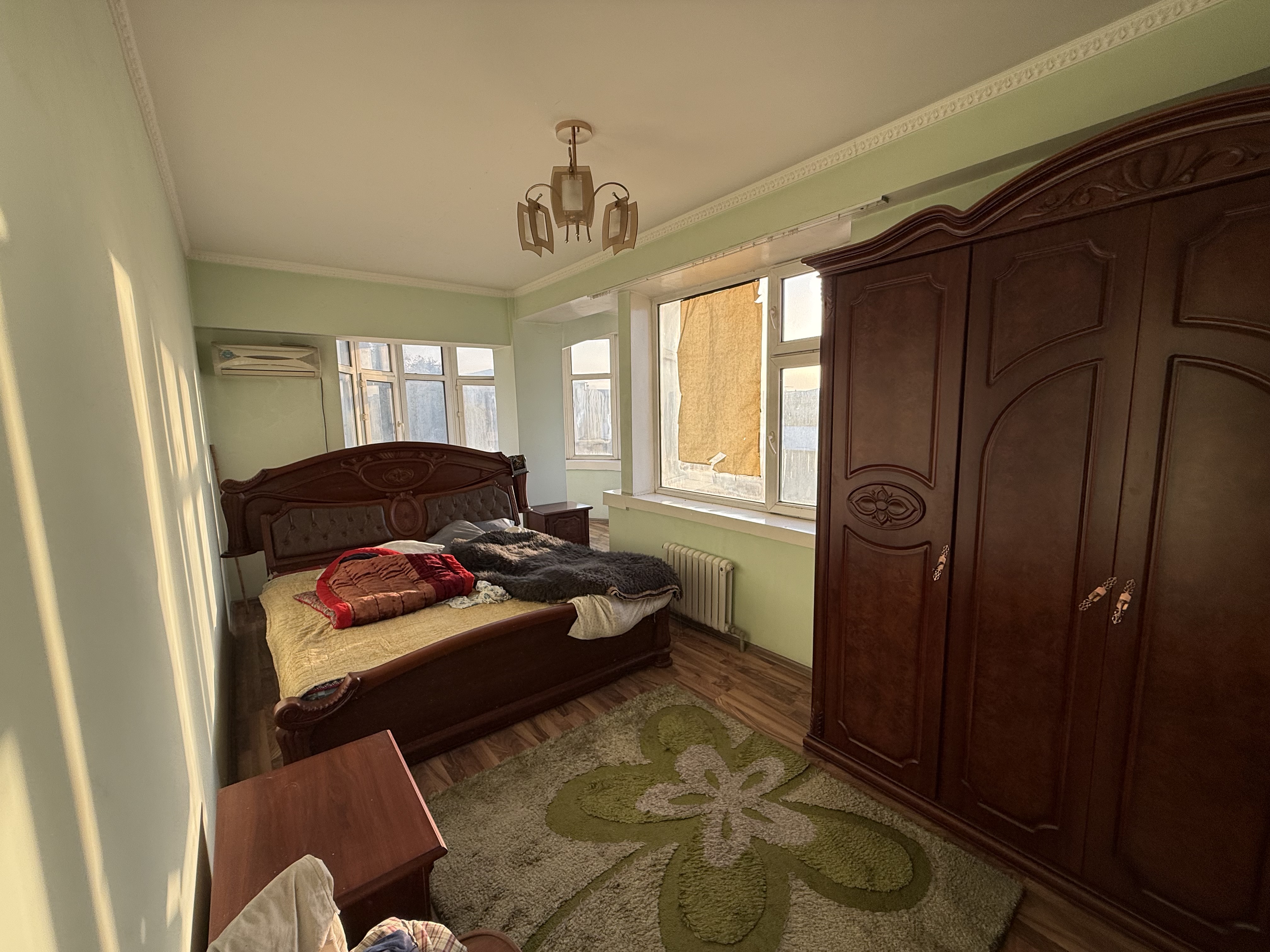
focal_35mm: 14
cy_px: 476
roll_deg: +1.0
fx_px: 514
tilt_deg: -5.8
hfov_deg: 102.1
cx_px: 635
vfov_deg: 85.7
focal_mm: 2.22
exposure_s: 1/321
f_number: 2.2
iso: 50
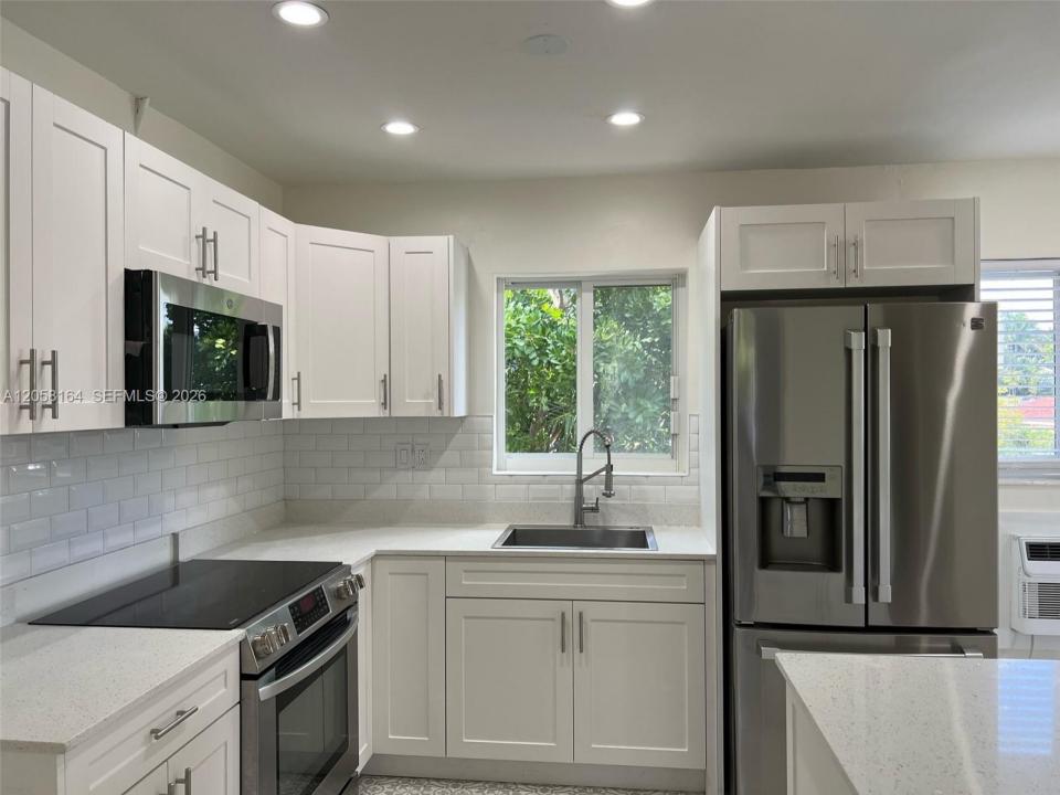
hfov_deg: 67.3
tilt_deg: -1.0
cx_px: 530
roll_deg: +0.4
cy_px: 398
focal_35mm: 26
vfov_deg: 53.1
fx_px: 796
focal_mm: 5.7
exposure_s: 1/161
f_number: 1.5
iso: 64
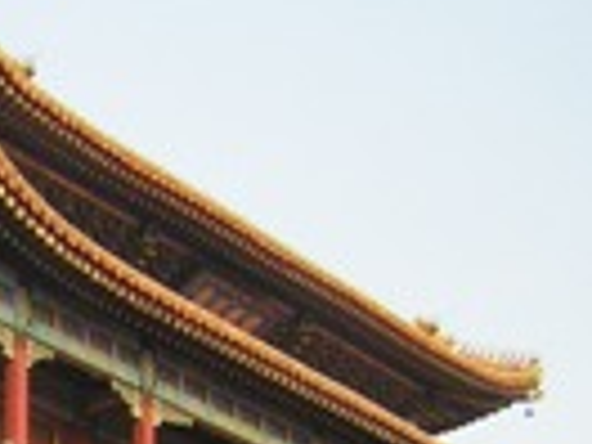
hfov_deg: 17.7
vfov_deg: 13.1
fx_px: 1864
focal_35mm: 109
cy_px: 601
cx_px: 31
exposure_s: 1/180
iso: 50
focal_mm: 4.7
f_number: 5.2
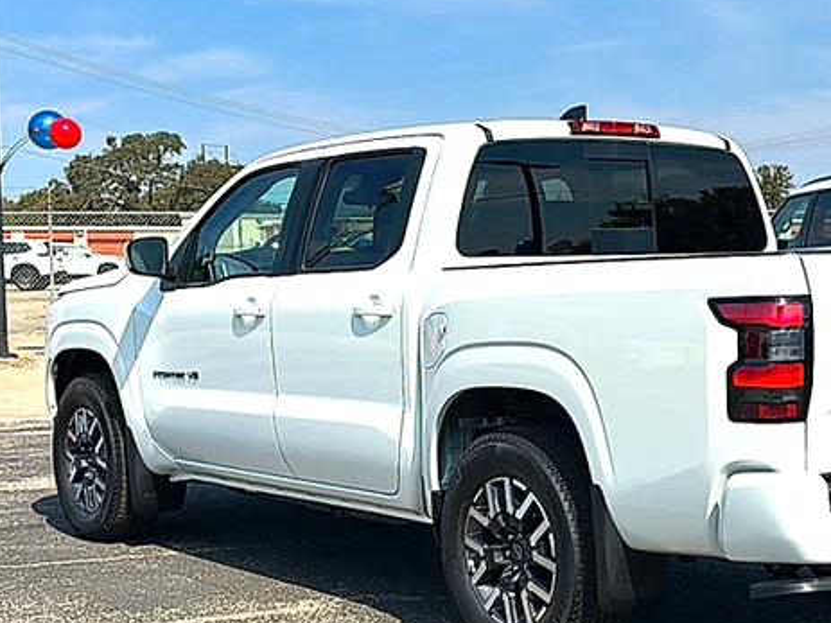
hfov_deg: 33.8
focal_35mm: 56
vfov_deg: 26.0
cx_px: 599
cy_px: 373
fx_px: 1344
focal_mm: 6.86
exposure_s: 1/7143
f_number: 1.78
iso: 80
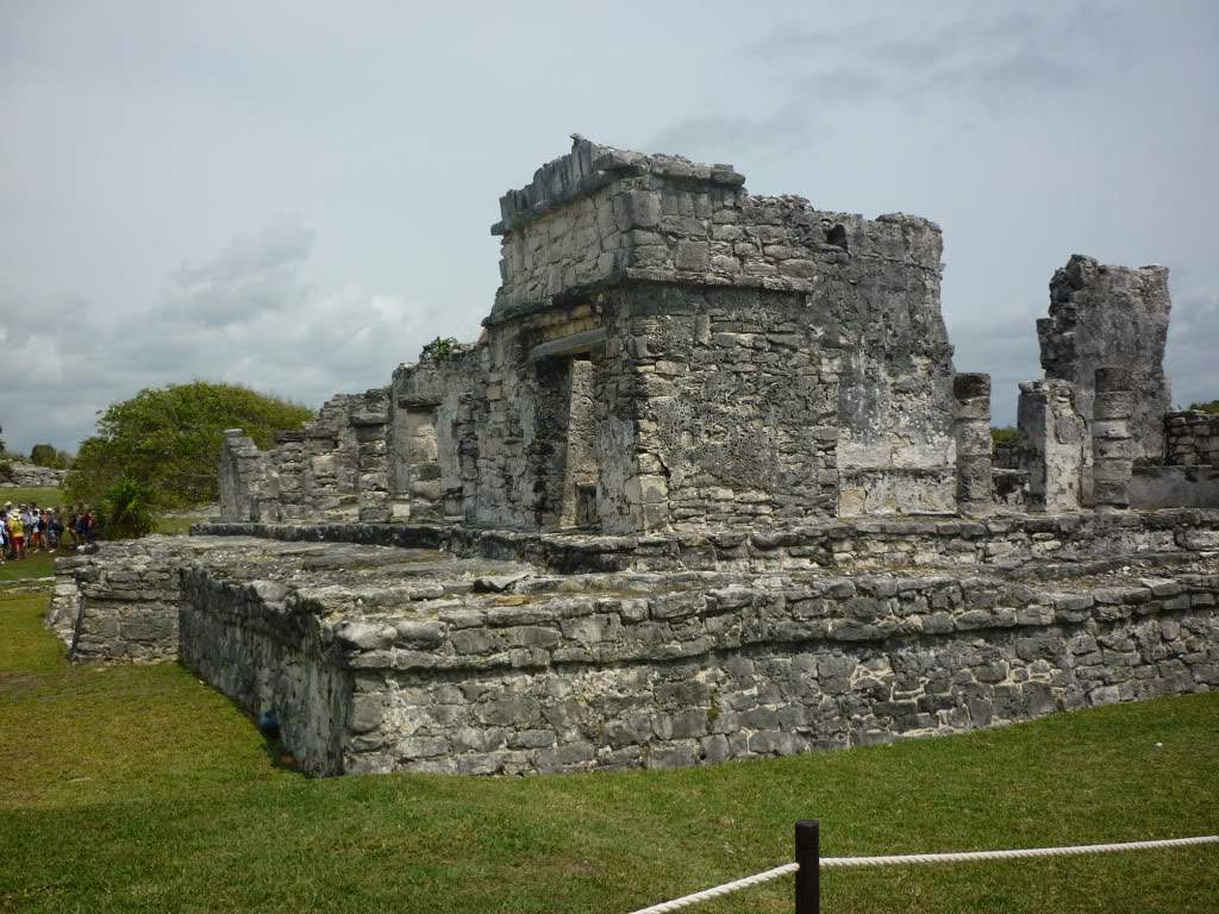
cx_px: 610
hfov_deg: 55.4
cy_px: 457
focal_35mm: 33
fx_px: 1162
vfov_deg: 42.9
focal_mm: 5.5
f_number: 8
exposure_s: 1/320
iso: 80
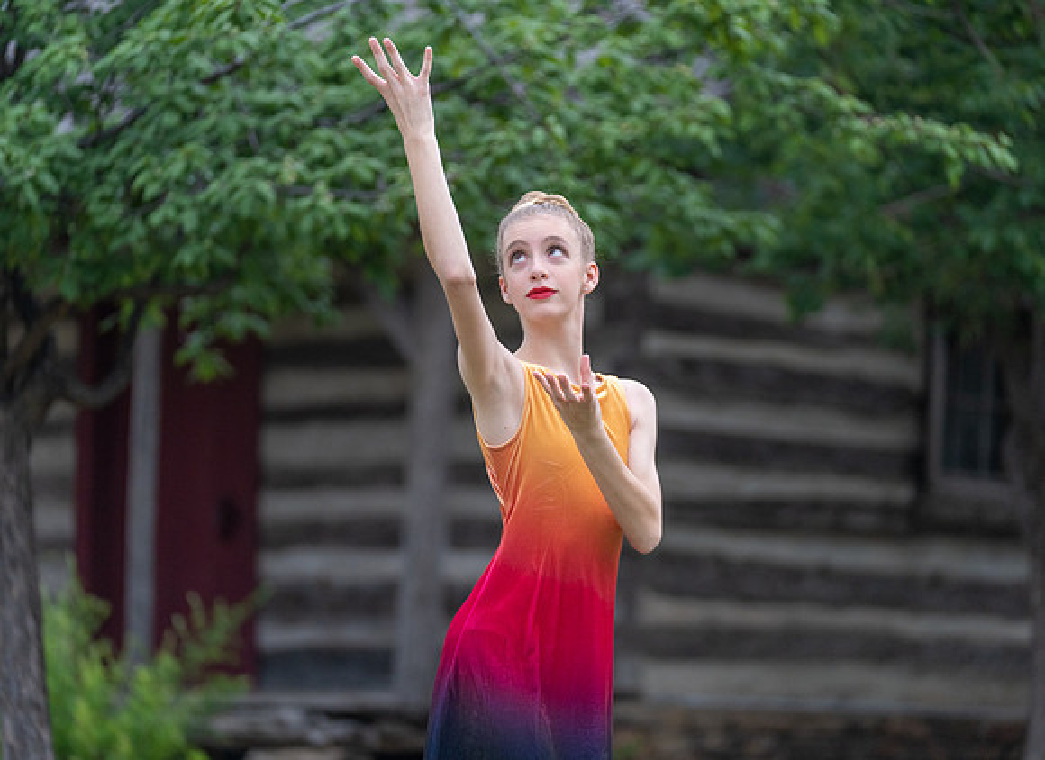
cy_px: 370
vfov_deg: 9.9
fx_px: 4391
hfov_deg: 13.6
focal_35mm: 147
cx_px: 529
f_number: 2.8
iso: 1250
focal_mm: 135
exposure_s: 1/320
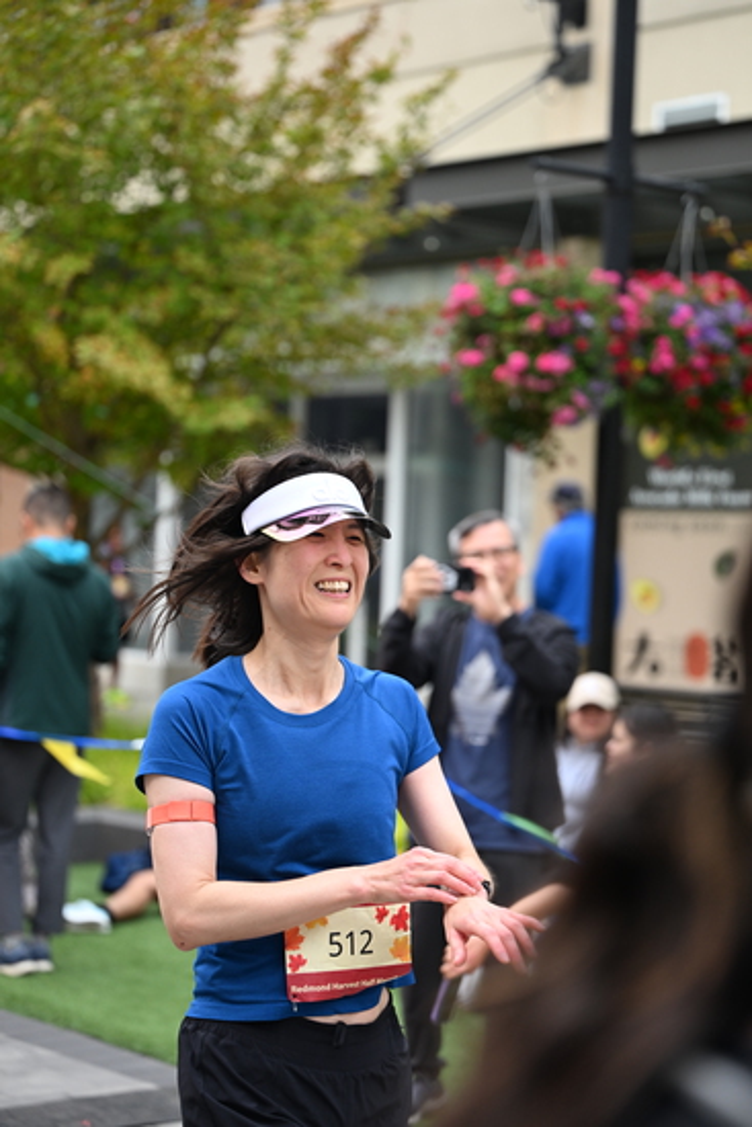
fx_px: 2317
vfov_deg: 27.3
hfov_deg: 18.4
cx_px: 376
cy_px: 564
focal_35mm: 74
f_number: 2.8
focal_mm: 74
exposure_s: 1/2000
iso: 640
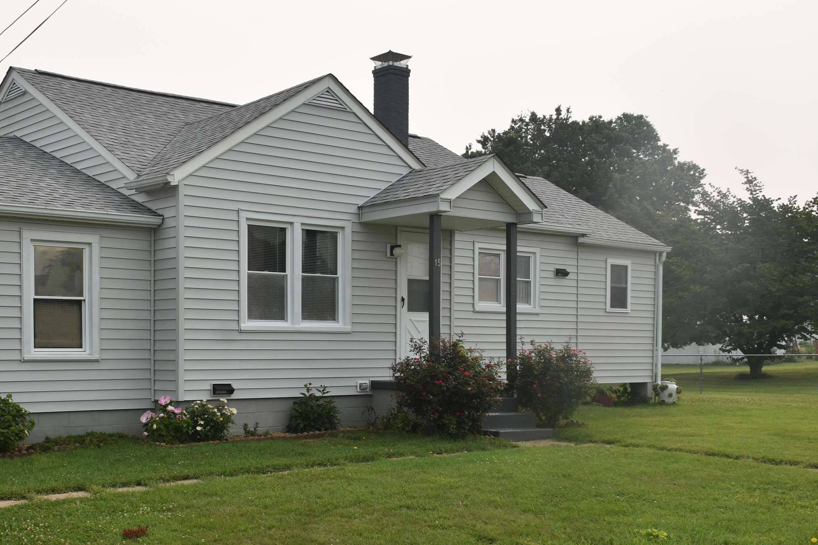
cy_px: 397
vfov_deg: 27.9
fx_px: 1085
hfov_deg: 40.7
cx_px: 262
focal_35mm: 48
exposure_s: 1/250
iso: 100
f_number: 8
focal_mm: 21
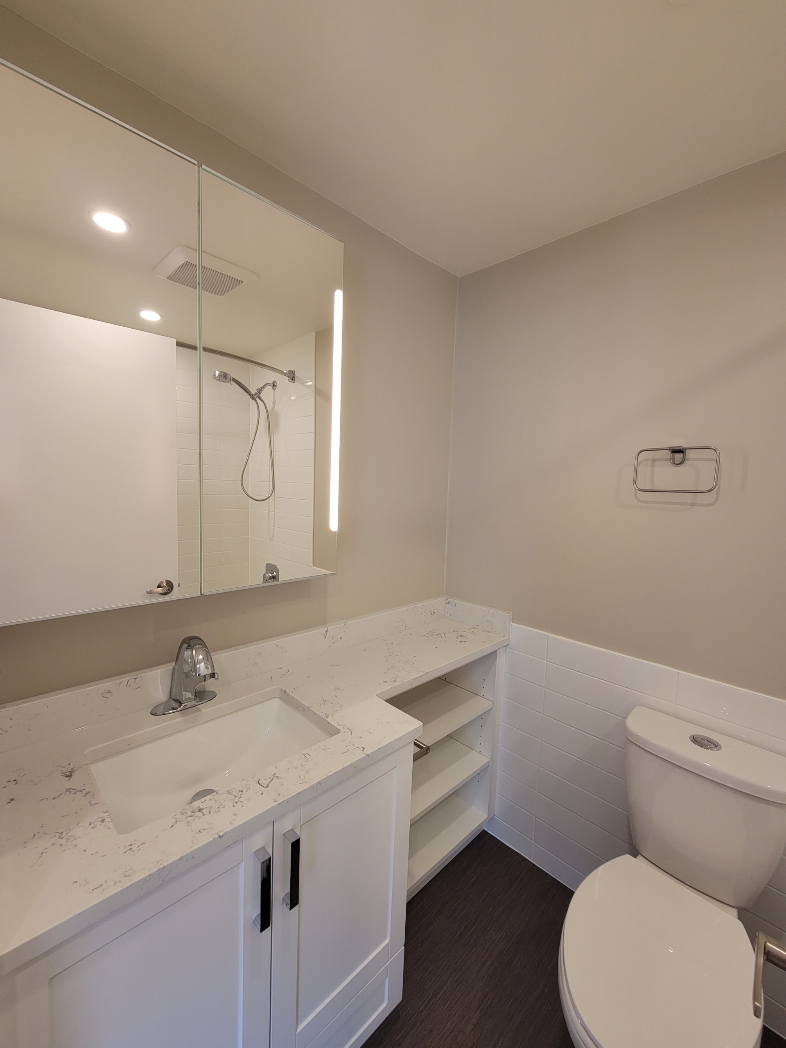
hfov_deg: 89.9
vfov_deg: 106.2
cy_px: 524
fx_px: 394
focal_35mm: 13
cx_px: 393
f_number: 2.2
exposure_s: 1/60
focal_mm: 2.2
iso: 100
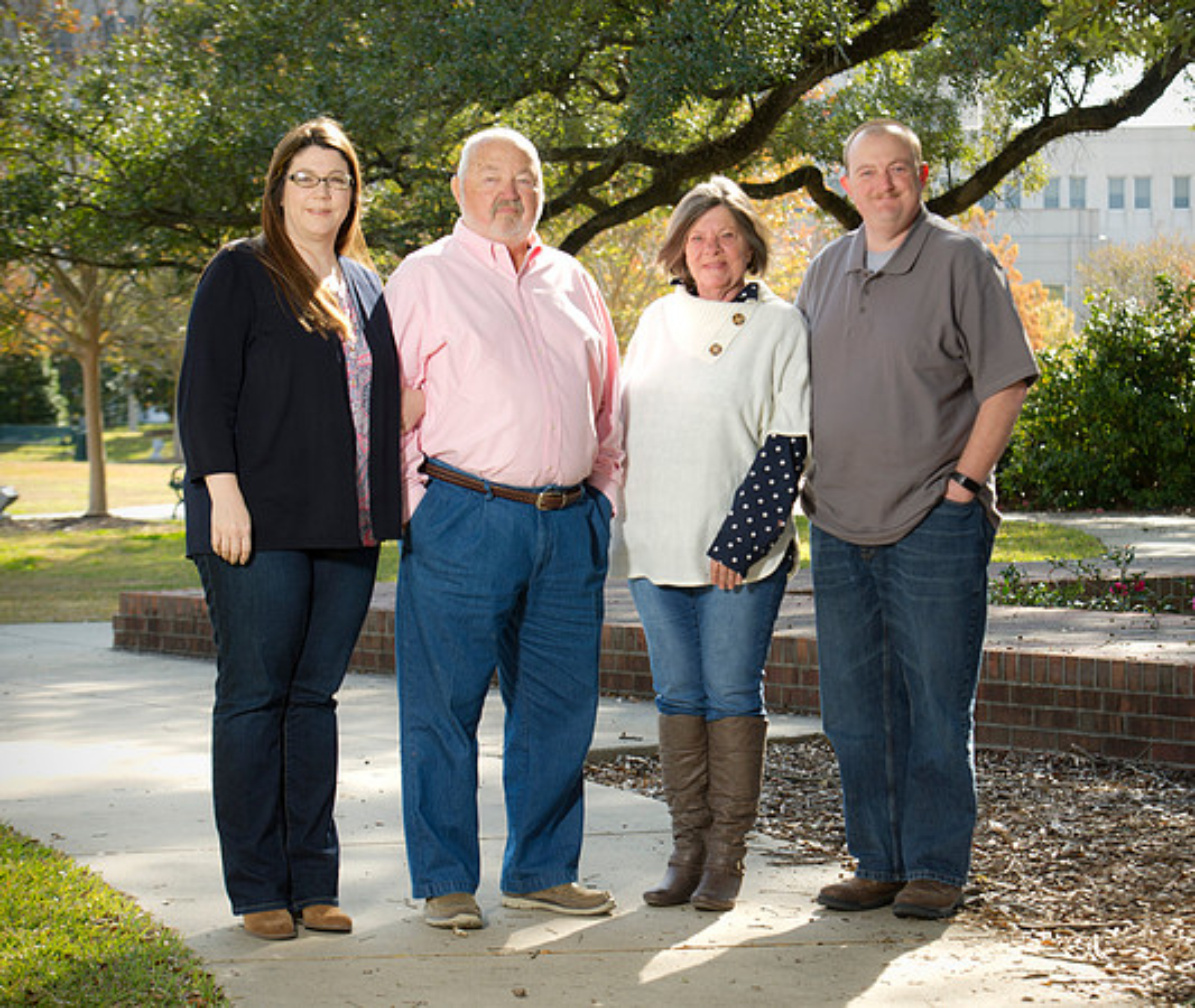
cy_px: 511
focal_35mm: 106
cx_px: 709
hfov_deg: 17.7
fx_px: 3839
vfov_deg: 15.0
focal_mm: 90
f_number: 5.6
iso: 160
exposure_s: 1/125
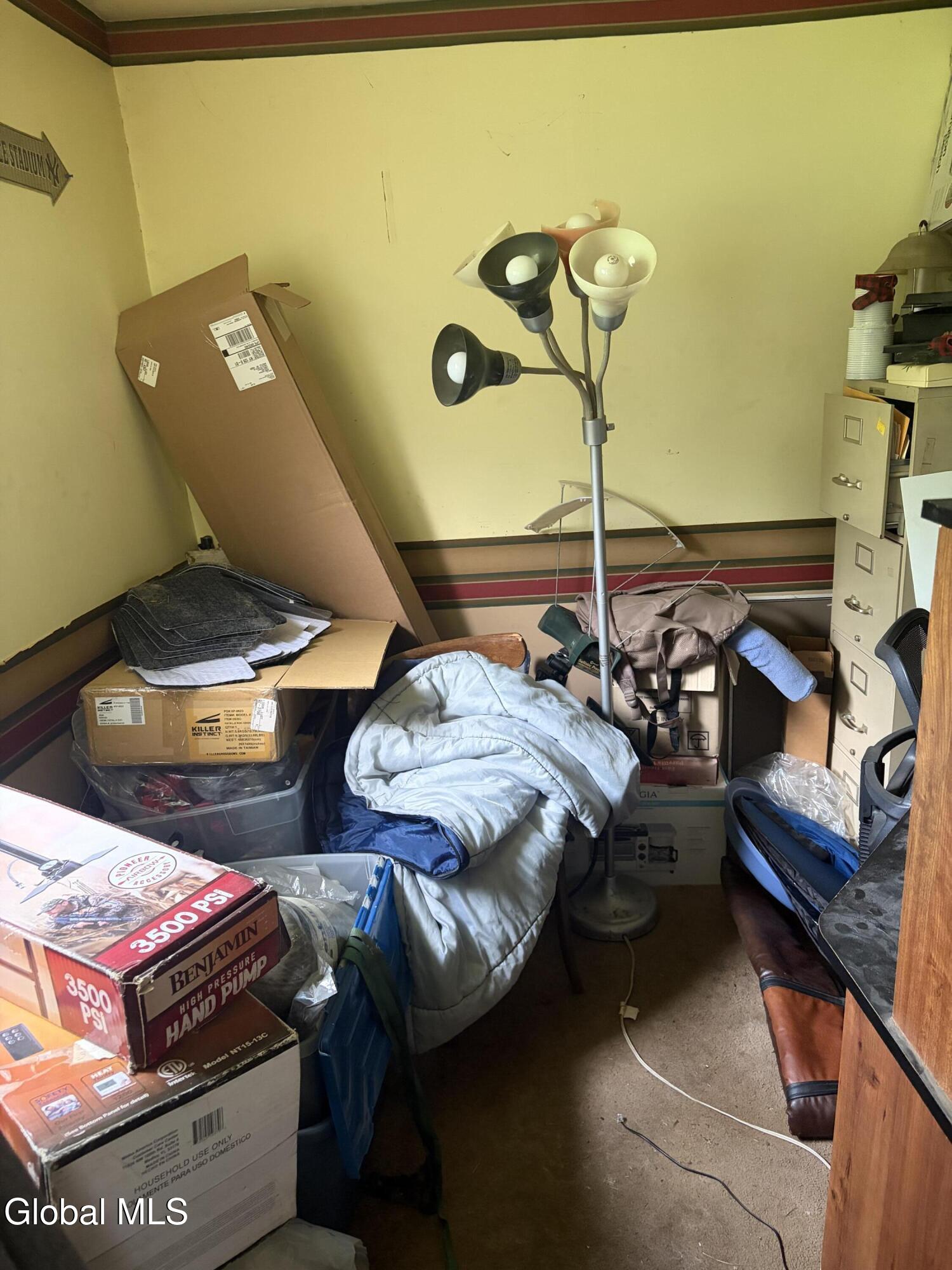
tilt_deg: -16.0
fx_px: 953
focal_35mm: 26
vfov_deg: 67.3
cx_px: 476
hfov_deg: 53.1
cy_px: 635
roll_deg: +5.1
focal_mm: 5.96
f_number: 1.6
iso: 500
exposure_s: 1/40
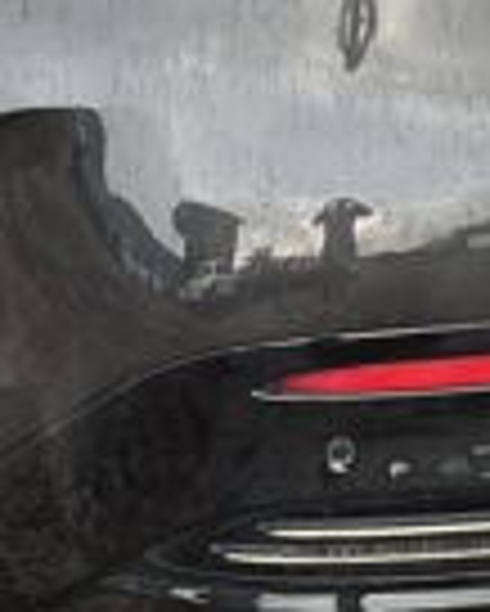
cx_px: 432
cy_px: -196
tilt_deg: -12.9
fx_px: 3984
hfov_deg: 7.0
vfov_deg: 8.6
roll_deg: +1.9
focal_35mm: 220
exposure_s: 1/281
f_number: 1.78
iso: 80
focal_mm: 6.86
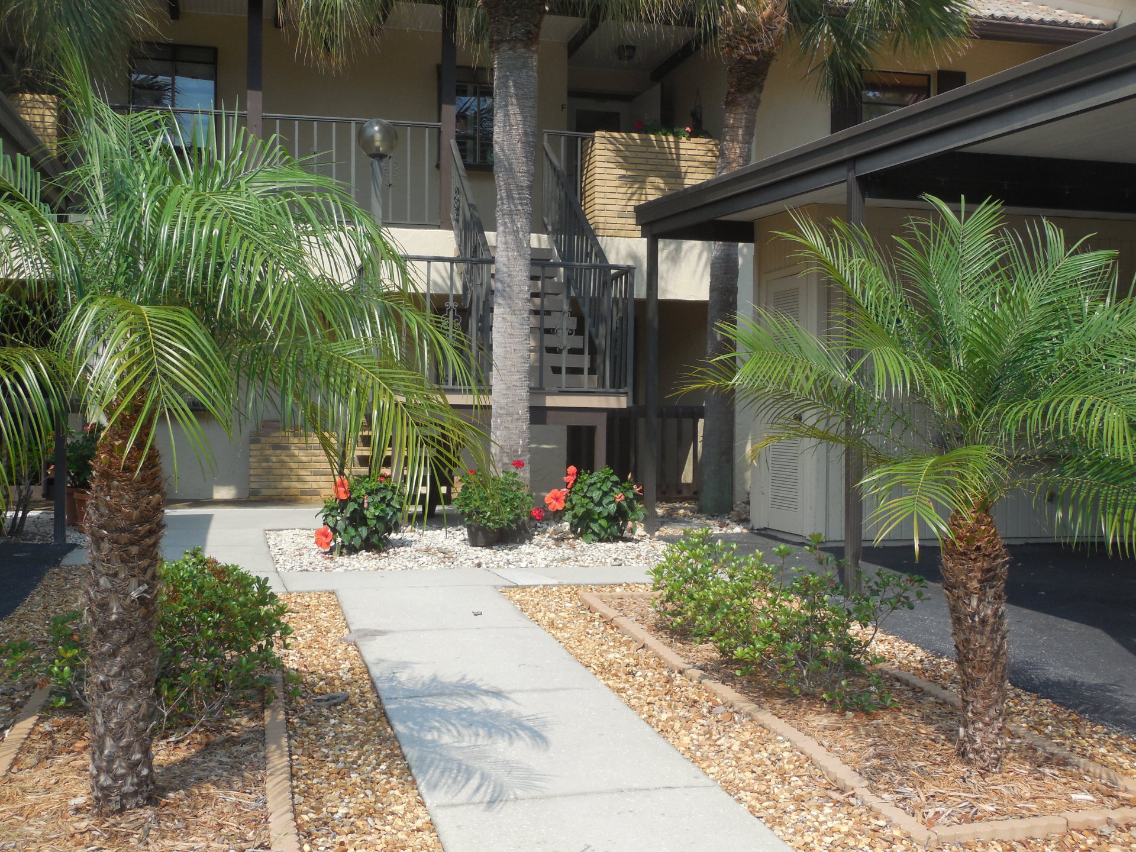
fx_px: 1313
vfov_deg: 36.0
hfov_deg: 46.8
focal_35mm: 40
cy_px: 426
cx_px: 568
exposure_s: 1/1000
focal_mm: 7.1
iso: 125
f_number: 3.6
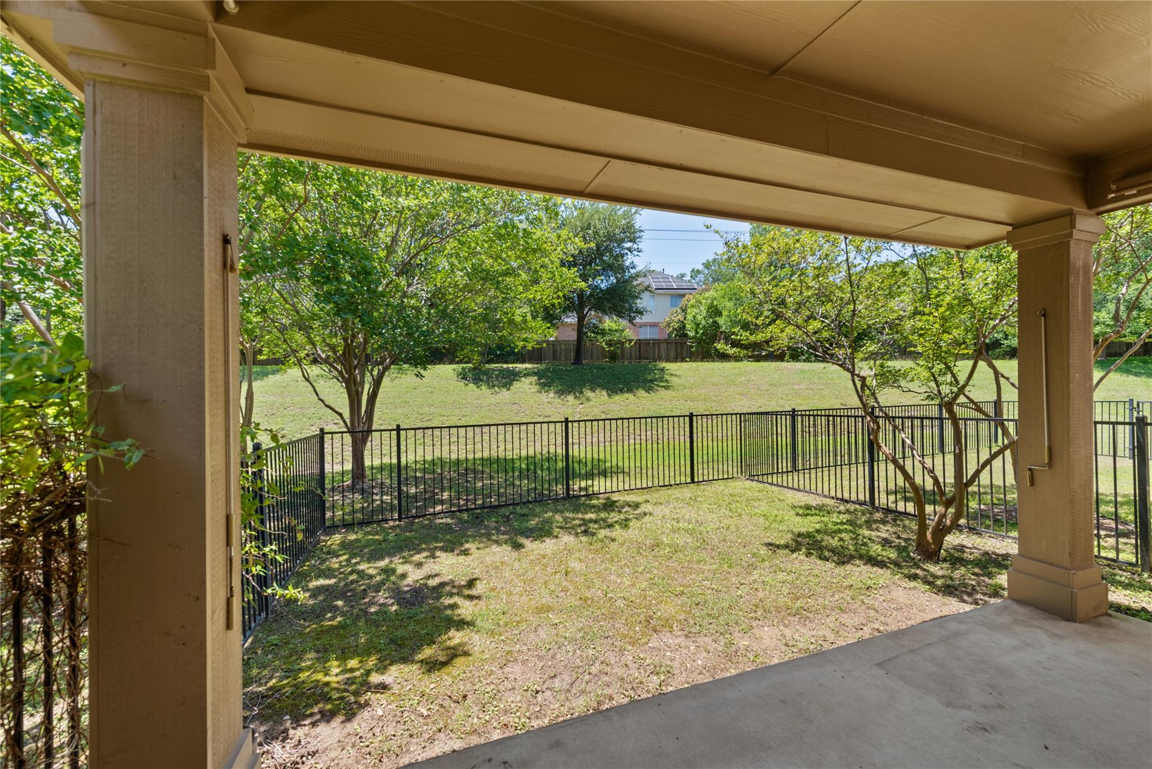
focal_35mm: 14
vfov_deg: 81.2
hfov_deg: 104.2
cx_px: 576
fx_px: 448
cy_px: 384
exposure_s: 1/500
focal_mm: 14
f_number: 8
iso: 400
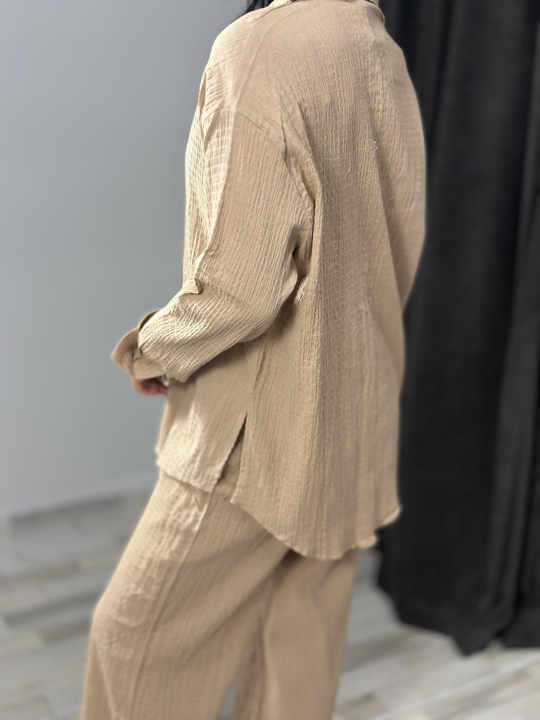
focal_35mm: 48
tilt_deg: -20.2
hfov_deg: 30.3
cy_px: 360
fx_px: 998
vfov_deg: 39.7
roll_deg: -3.2
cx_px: 270
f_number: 1.78
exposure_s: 1/100
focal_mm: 6.86
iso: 125
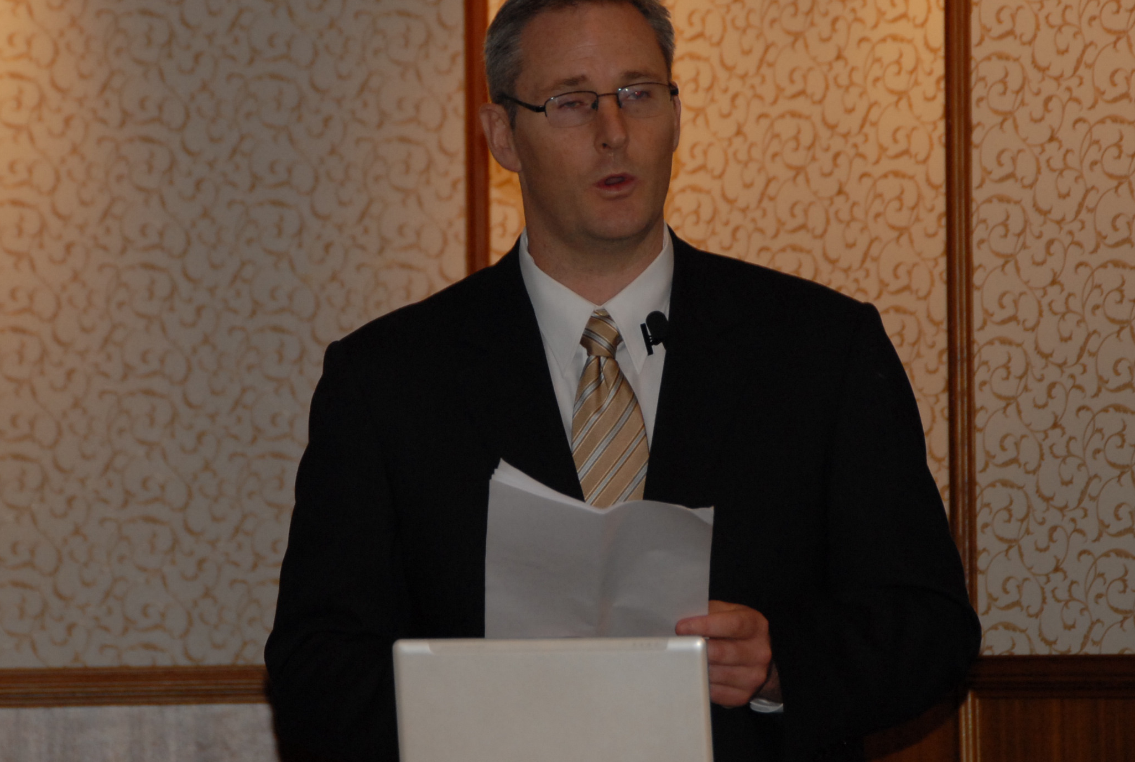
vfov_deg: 5.4
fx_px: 8025
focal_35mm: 254
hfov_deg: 8.1
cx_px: 546
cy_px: 315
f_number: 5.3
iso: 400
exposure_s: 1/60
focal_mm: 120
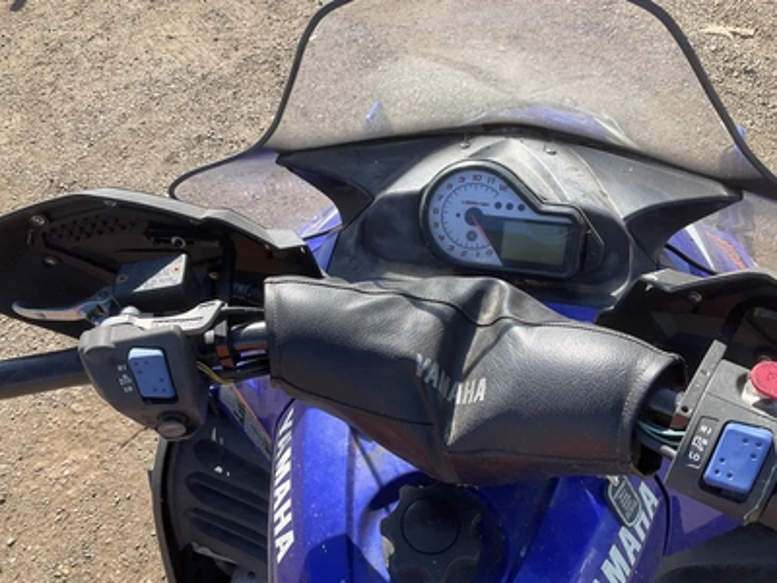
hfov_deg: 61.7
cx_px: 388
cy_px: 292
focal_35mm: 29
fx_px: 651
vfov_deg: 48.2
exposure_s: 1/657
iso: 25
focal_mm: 3
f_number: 1.8
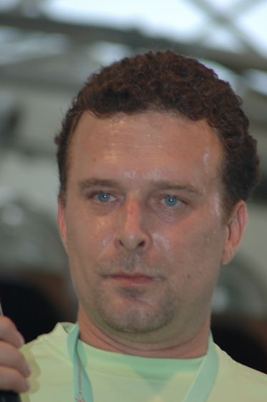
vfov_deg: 4.5
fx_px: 5057
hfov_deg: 3.0
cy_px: 200
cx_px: 134
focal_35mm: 454
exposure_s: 1/60
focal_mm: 300
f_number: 5.6
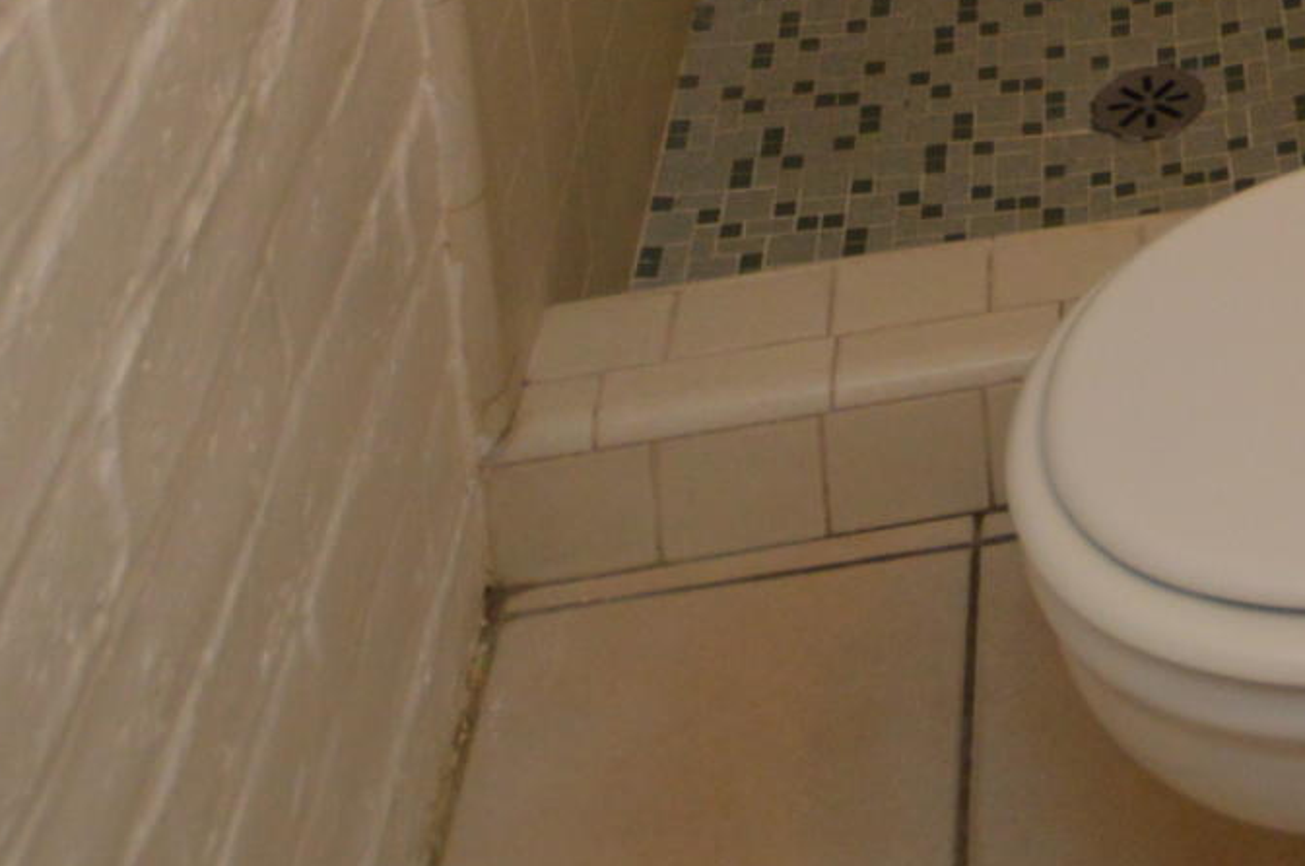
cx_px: 1639
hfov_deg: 26.2
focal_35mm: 67
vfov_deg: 15.1
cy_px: -1014
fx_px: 2425
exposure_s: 1/60
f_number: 3.5
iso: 500
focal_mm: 10
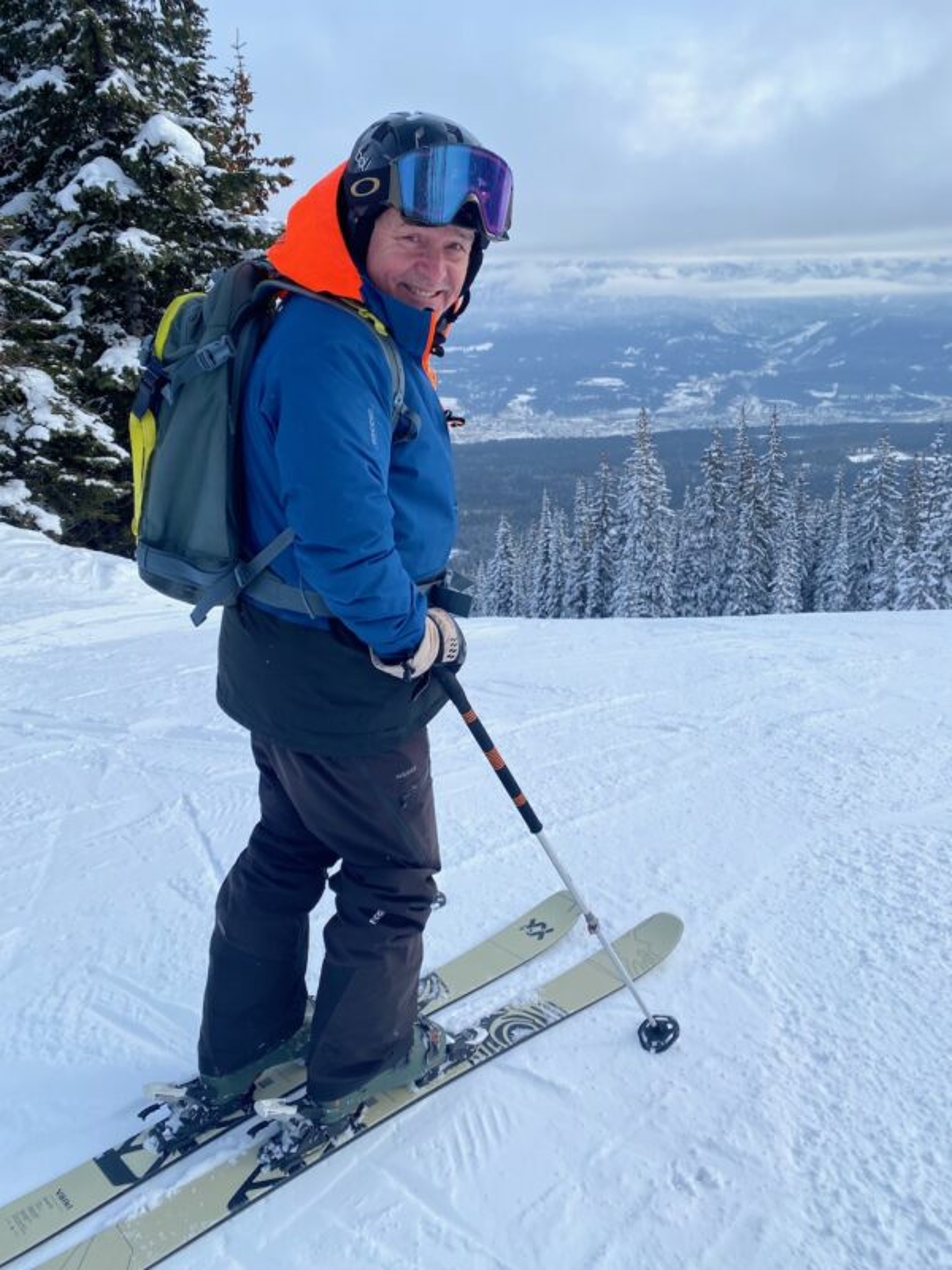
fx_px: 953
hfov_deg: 53.1
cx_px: 476
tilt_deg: -18.9
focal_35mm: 26
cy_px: 635
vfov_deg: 67.3
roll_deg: +1.7
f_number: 1.8
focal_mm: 4.25
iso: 32
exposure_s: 1/1754
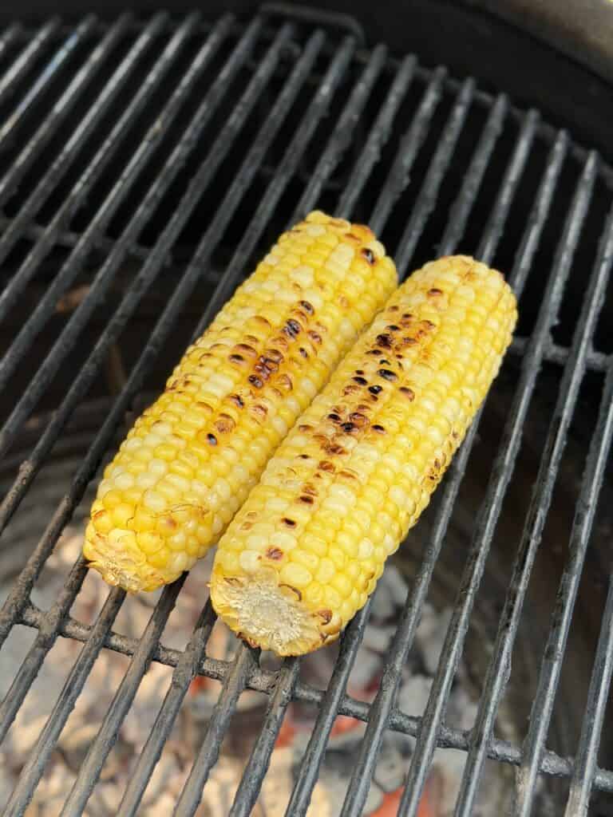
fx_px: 1133
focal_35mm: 48
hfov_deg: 30.3
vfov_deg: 39.7
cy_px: 408
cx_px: 306
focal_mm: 6.76
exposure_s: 1/1027
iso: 64
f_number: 1.78
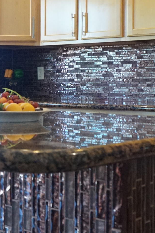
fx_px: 491
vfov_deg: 26.3
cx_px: 13
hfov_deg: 17.6
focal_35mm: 76
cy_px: 56
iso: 2000
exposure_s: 1/80
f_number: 4.5
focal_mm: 16
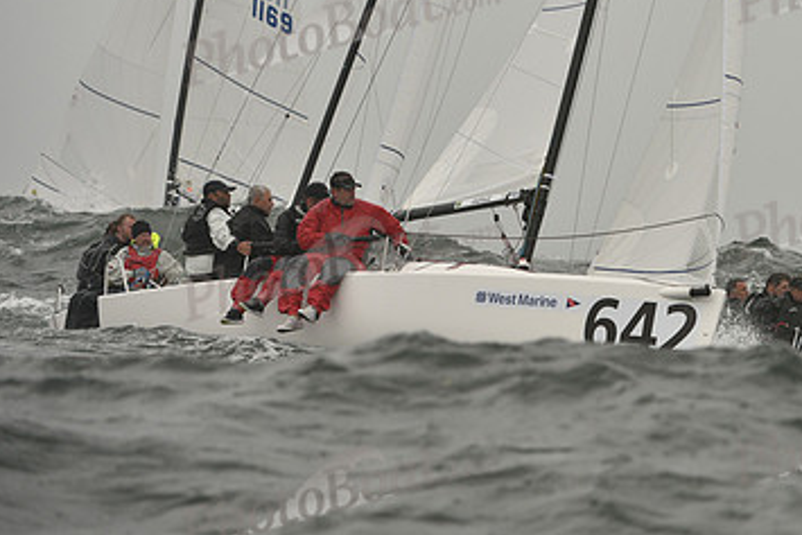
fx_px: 9115
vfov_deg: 3.4
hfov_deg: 5.0
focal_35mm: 409
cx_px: 619
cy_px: 114
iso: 400
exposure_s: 1/1000
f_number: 6.3
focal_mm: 250
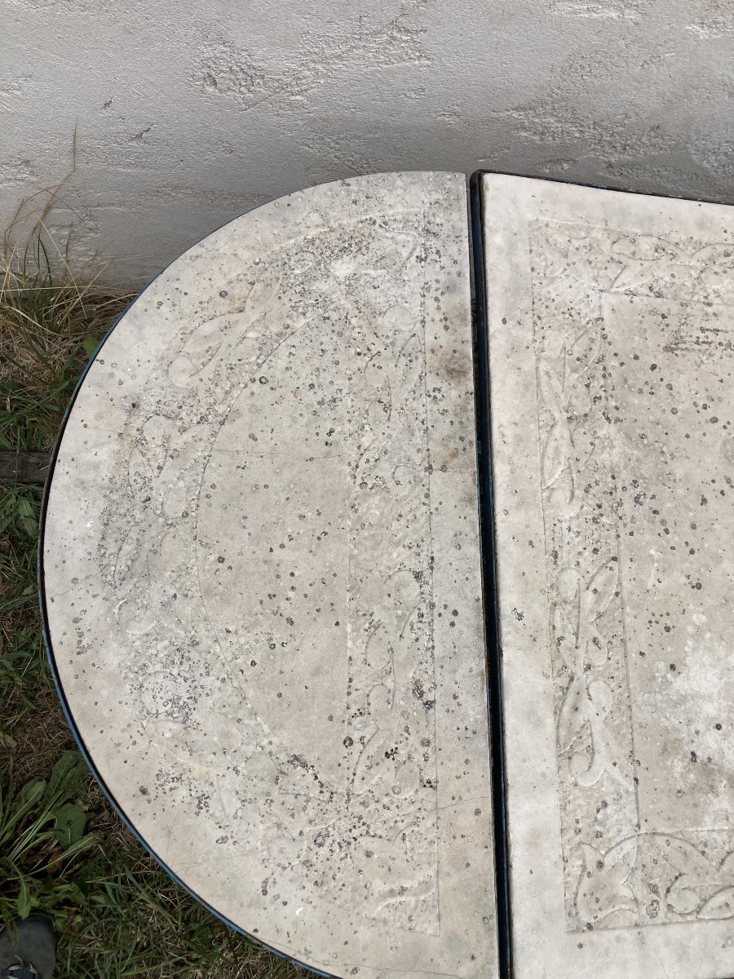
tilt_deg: -71.2
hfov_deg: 49.7
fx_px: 792
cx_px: 367
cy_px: 490
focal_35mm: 28
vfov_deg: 63.4
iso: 32
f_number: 1.8
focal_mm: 3.99
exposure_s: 1/1473
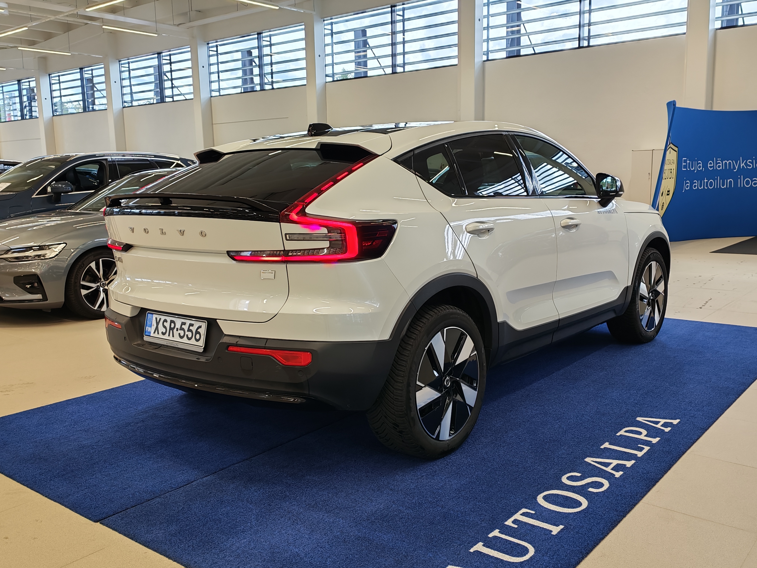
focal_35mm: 34
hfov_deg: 54.0
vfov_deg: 41.8
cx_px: 378
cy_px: 284
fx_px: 744
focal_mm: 6.12
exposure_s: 1/100
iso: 106
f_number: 1.9
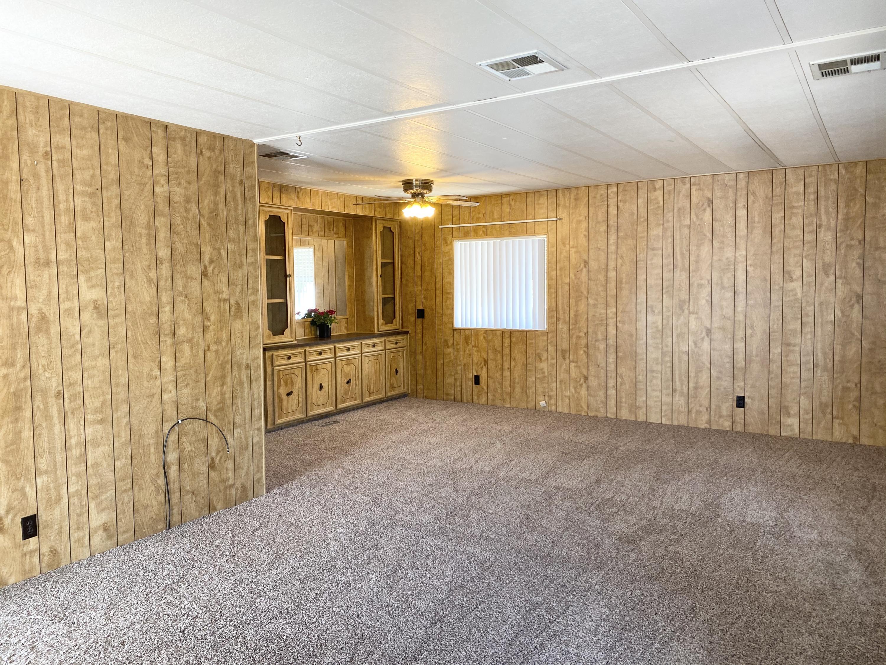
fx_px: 665
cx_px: 443
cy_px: 332
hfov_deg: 67.3
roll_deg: +0.4
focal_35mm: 26
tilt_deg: -4.6
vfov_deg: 53.1
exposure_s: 1/60
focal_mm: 4.25
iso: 100
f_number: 1.8
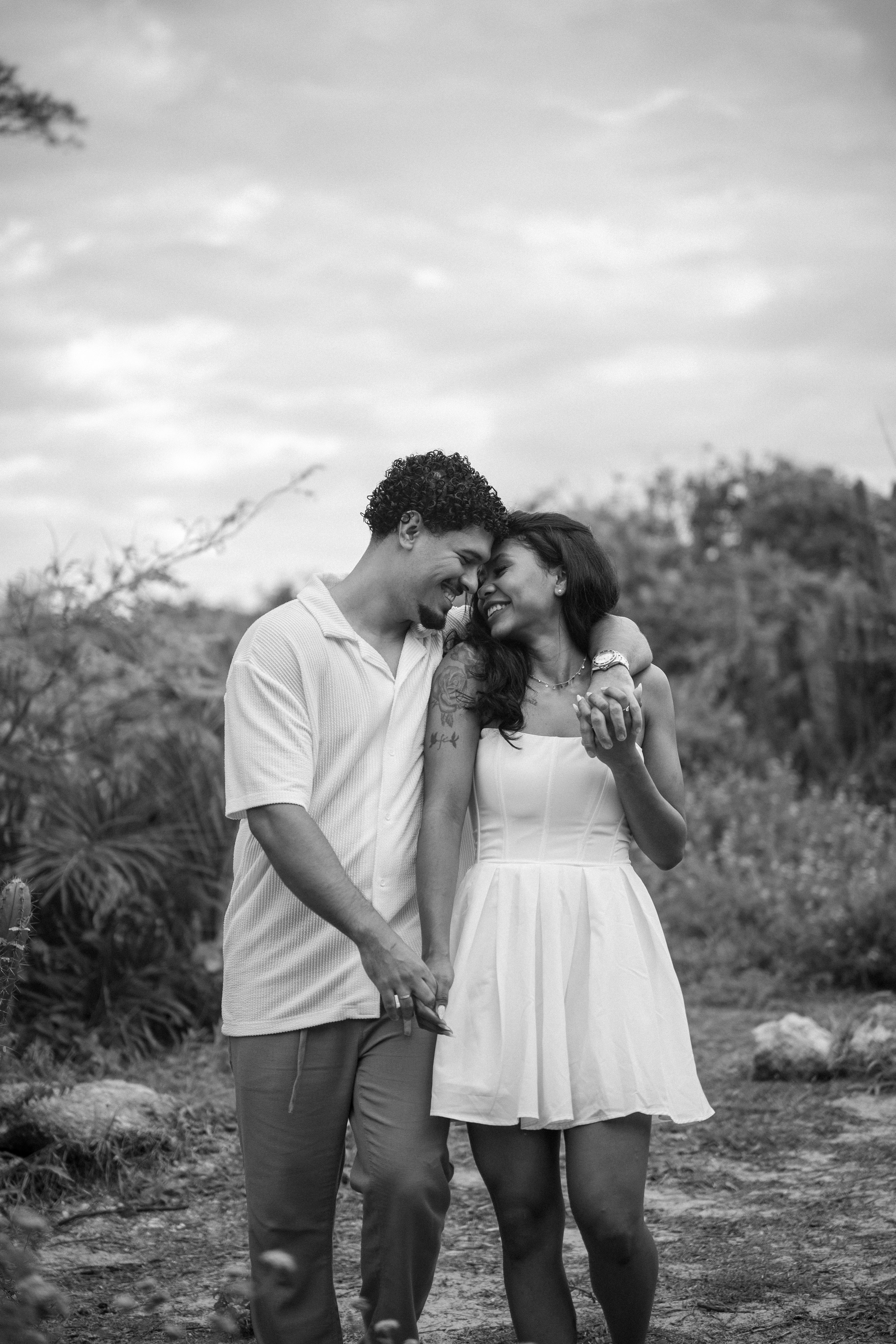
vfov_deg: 24.2
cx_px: 448
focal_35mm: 84
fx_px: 3136
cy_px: 672
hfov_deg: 16.3
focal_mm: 56
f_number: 1.7
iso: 100
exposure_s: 1/400
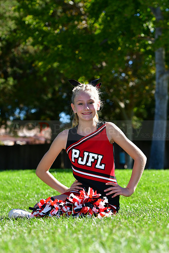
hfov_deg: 10.2
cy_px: 126
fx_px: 950
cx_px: 84
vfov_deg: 15.2
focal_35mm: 135
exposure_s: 1/1600
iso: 400
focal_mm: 90
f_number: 4.5
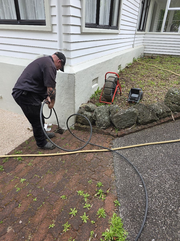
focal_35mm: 23
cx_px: 90
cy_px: 120
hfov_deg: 58.9
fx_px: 159
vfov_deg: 73.9
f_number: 1.7
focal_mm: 6.3
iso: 32
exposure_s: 1/182
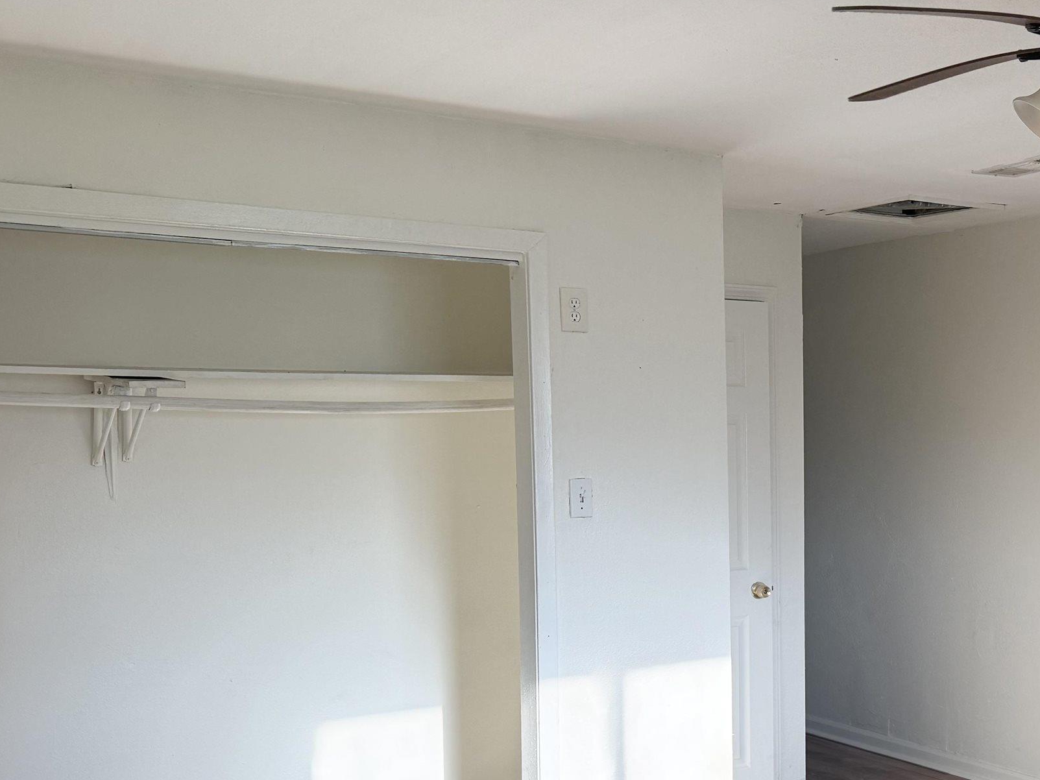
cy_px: 542
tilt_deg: -4.2
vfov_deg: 31.2
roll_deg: -0.2
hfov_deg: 38.8
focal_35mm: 46
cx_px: 908
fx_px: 1382
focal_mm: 6.76
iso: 100
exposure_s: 1/617
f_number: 1.78
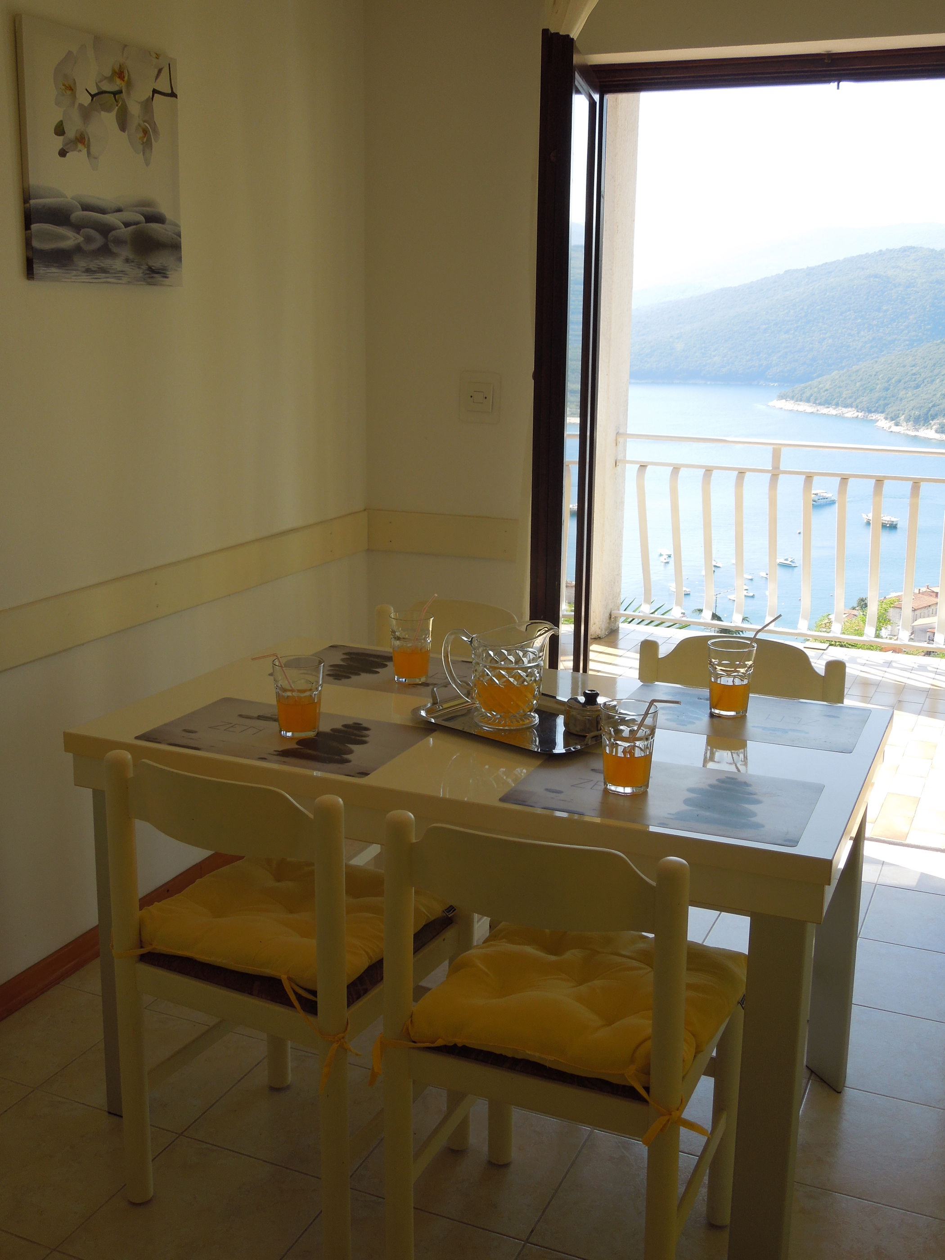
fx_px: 1274
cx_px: 472
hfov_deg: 40.7
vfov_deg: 52.6
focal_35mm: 35
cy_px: 630
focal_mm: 6.3
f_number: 3.7
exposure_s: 1/200
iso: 100
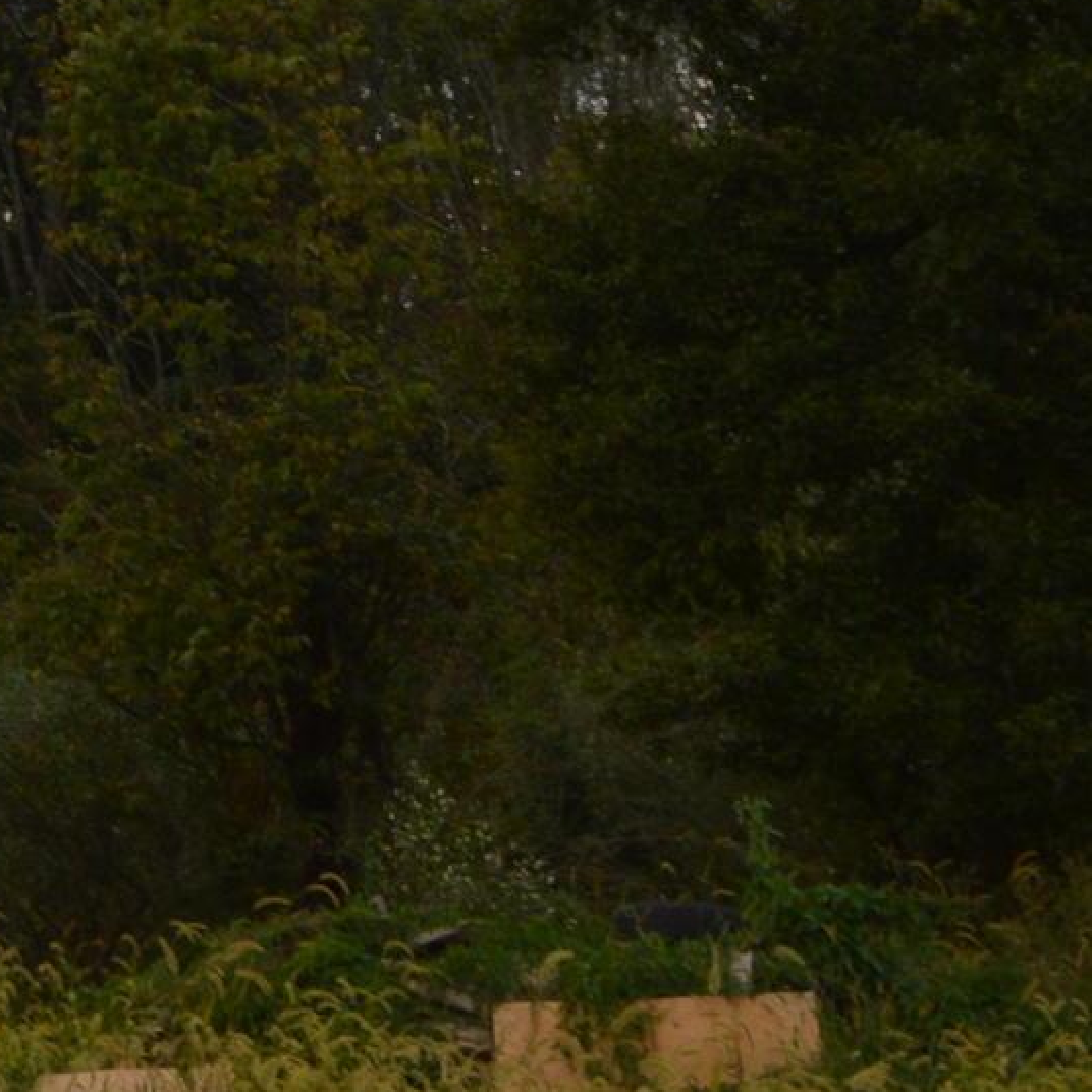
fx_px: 6103
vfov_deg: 10.1
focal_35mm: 171
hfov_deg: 8.8
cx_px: -1958
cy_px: -249
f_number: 8
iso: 100
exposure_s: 1/200
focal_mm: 24
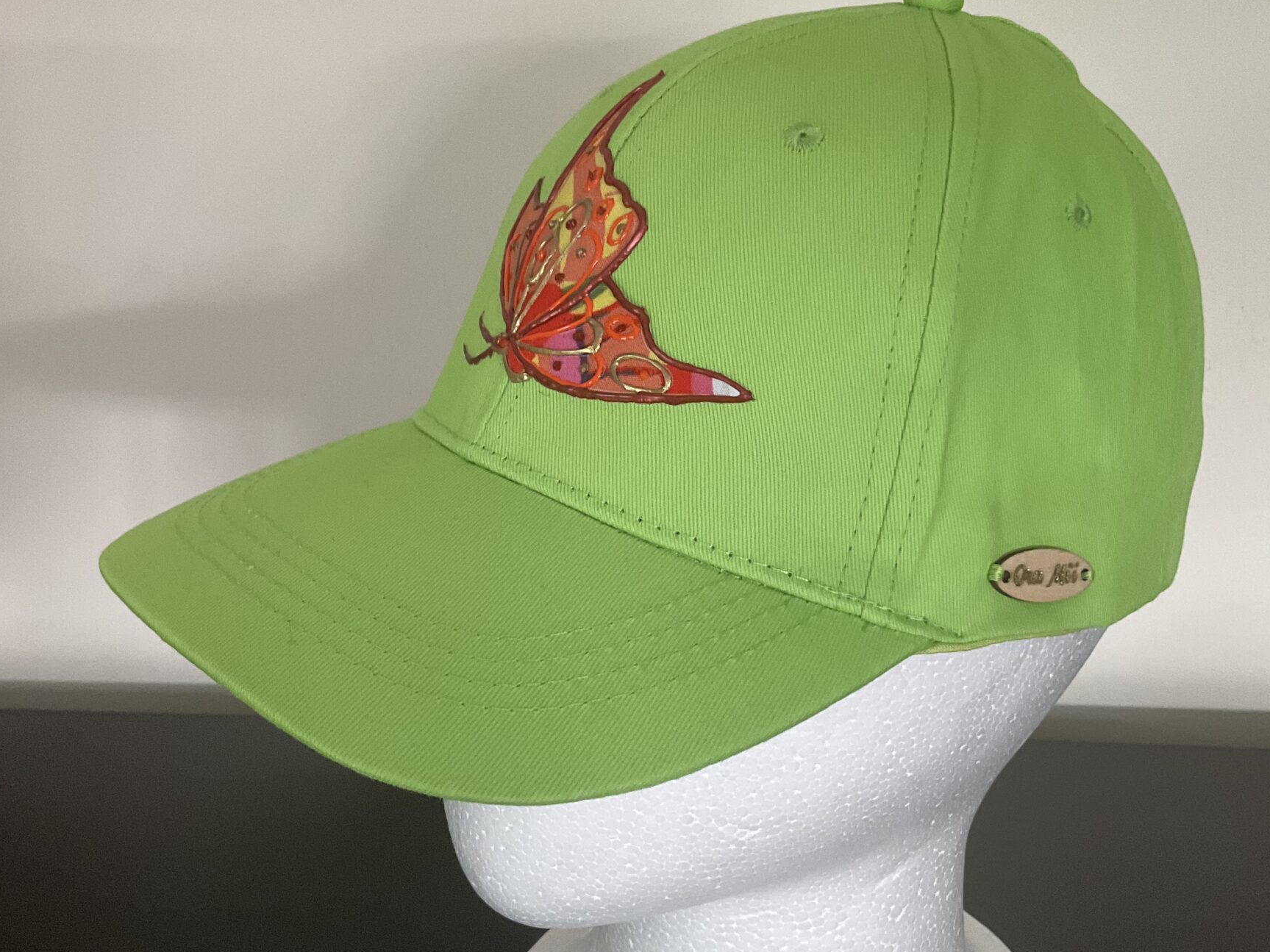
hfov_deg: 43.8
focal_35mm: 43
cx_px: 654
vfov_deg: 33.6
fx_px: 1577
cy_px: 473
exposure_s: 1/60
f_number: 1.8
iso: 100
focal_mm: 3
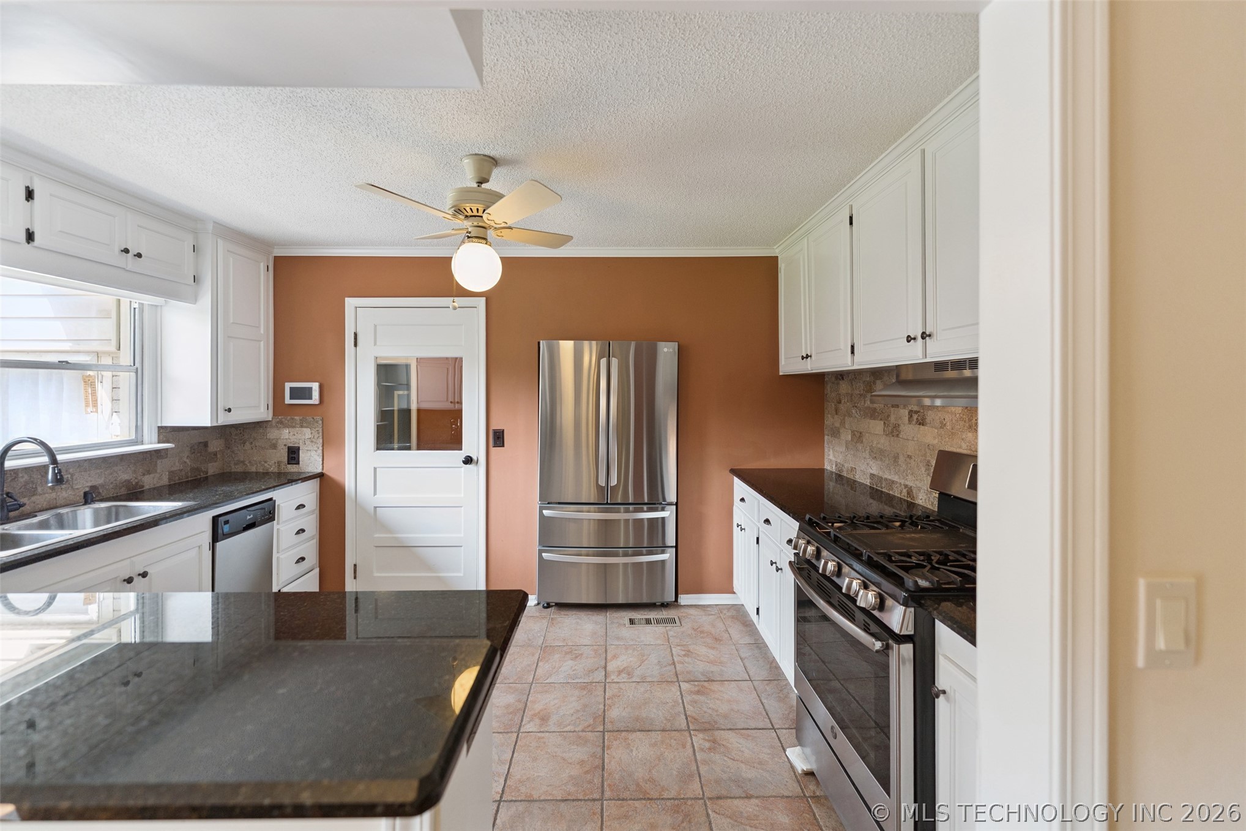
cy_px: 416
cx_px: 623
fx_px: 484
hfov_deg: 104.3
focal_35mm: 14
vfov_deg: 81.2
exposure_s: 1/125
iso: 400
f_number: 2.8
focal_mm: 14
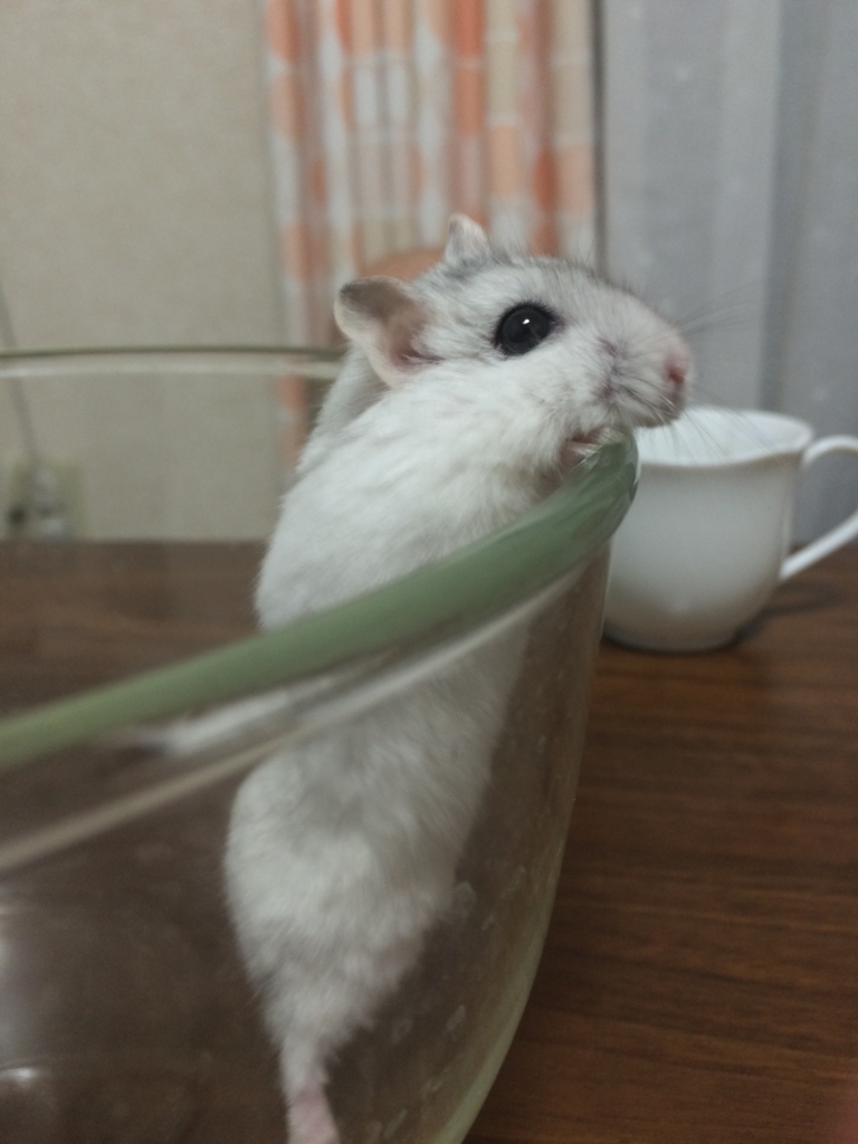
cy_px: 572
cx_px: 429
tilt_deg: -17.8
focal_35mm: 29
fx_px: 958
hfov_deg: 48.2
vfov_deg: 61.7
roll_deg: +3.1
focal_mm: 4.15
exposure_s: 1/30
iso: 100
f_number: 2.2
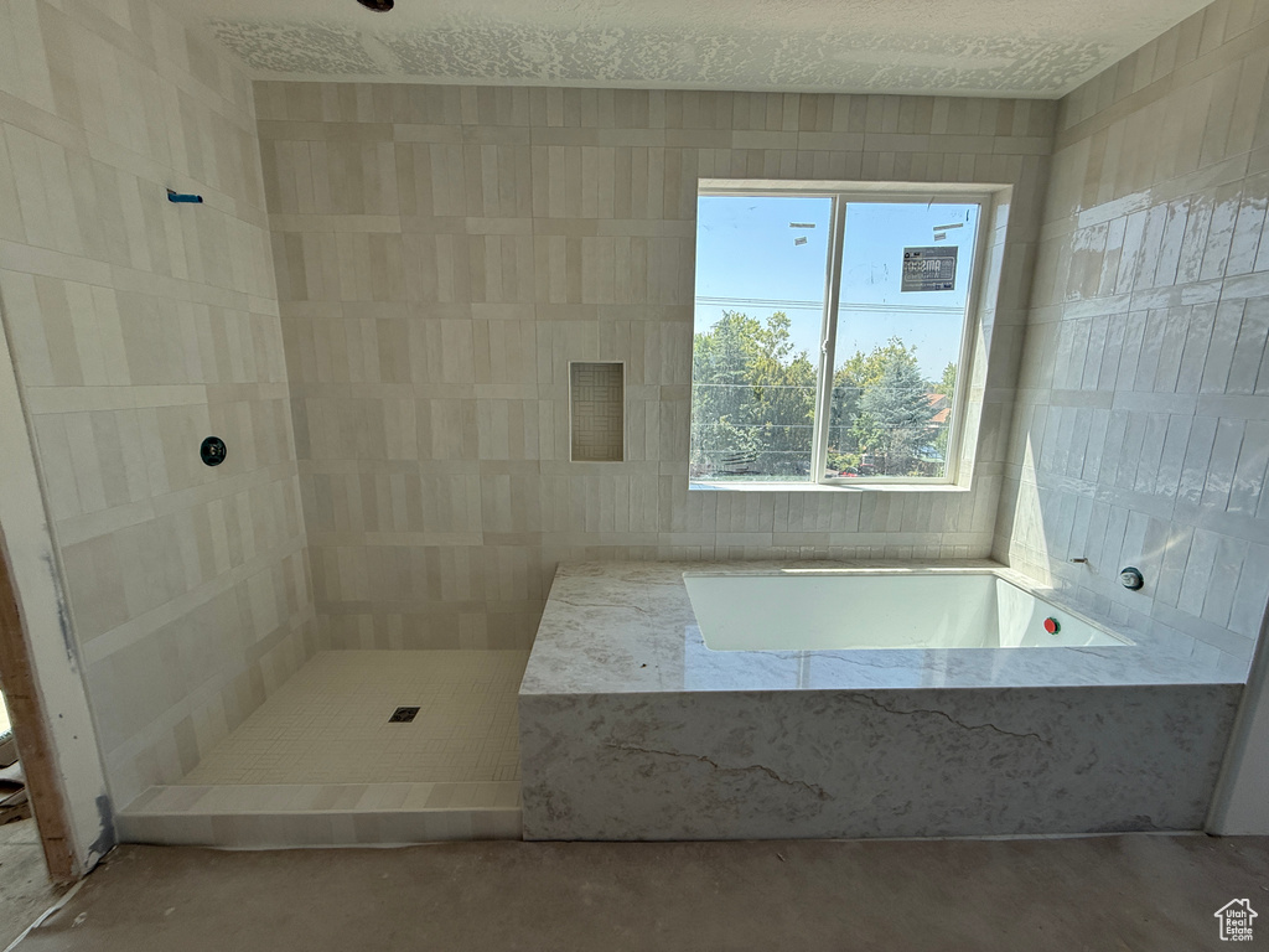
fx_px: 513
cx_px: 634
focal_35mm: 14
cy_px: 476
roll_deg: +0.1
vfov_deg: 85.7
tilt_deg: -10.7
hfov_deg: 102.1
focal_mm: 2.22
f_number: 2.2
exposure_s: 1/442
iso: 64
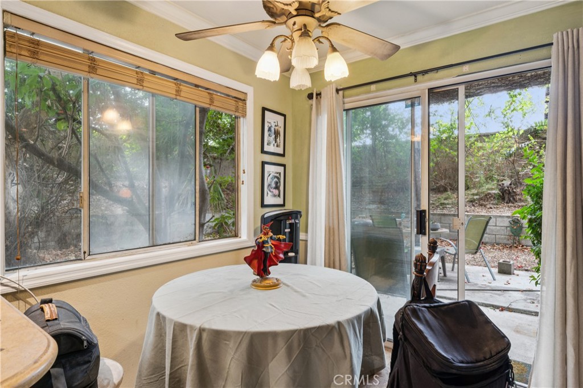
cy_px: 194
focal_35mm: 20
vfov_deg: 63.2
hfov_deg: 85.4
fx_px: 316
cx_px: 292
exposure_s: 1.6
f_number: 13
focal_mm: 19.5
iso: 100
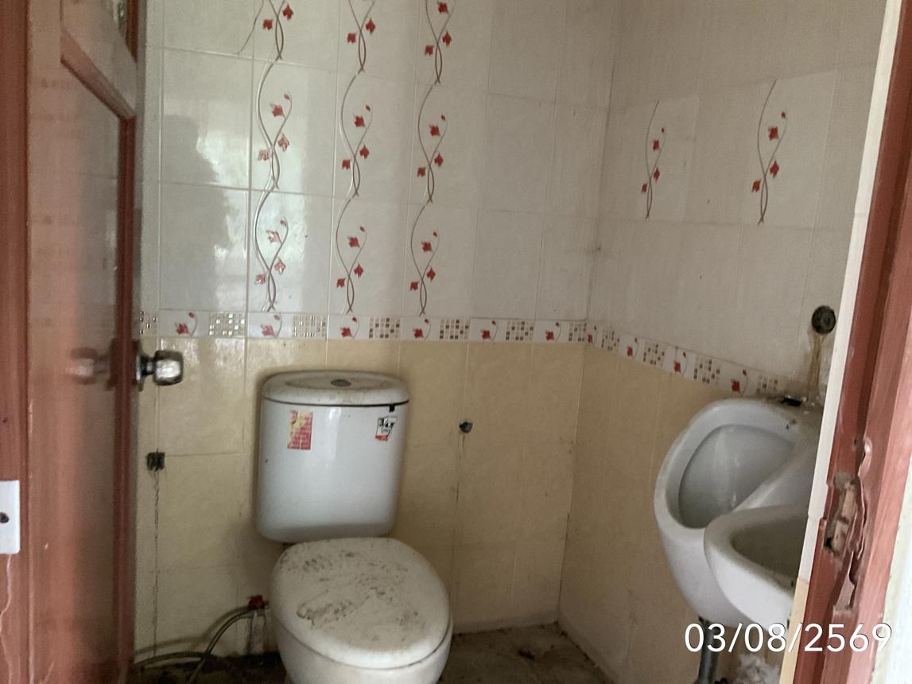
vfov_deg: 48.2
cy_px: 342
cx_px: 456
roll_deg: -4.3
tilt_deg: -8.4
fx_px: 764
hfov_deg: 61.7
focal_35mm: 29
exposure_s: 1/33
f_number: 1.8
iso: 250
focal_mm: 3
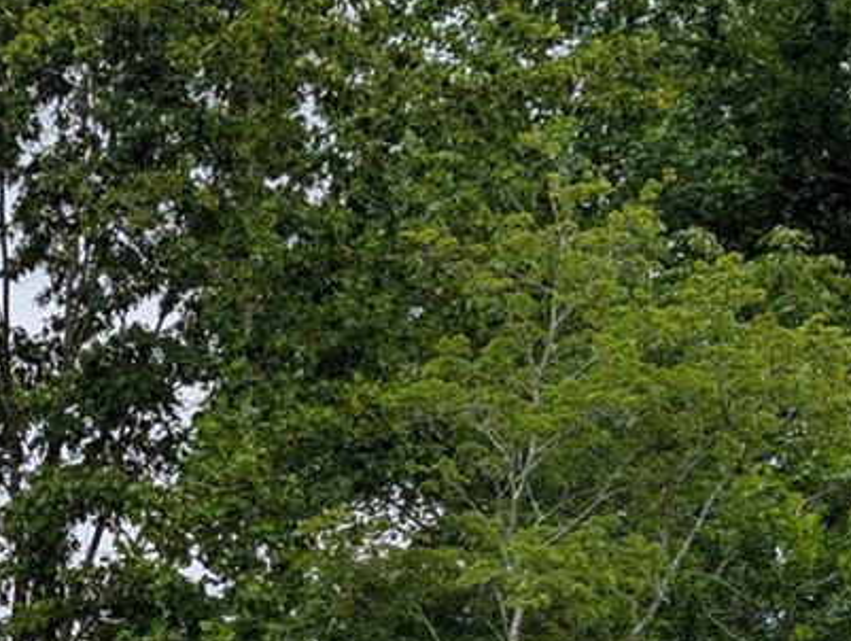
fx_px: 3004
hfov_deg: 14.4
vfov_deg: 11.9
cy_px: 753
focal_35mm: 122
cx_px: -639
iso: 22
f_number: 1.68
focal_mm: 6.9
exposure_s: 1/915
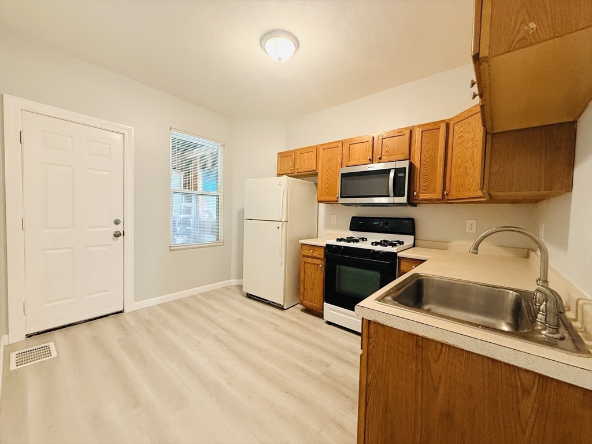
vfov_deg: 85.7
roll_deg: -1.9
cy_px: 222
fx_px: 239
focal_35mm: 14
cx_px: 296
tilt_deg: -2.0
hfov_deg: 102.1
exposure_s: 1/60
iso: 500
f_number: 2.2
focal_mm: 2.22
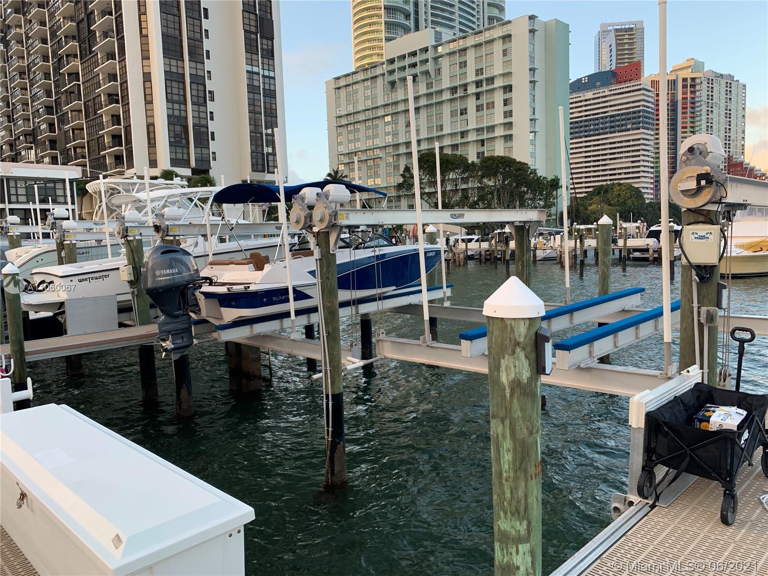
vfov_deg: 53.1
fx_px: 577
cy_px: 288
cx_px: 384
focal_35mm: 26
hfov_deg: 67.3
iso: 25
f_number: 1.8
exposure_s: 1/122
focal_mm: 4.25
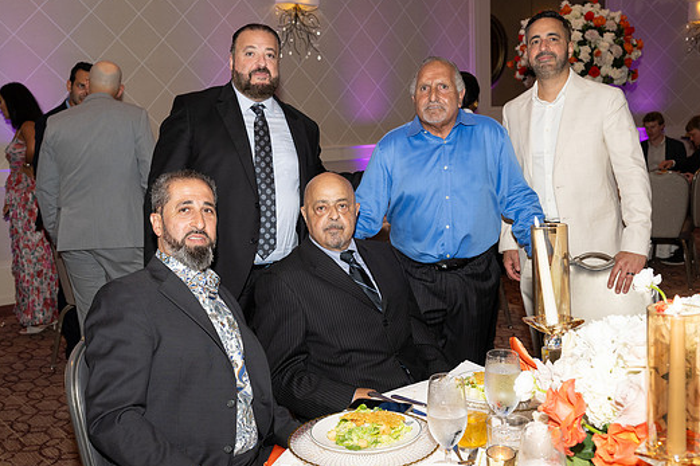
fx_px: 758
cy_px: 220
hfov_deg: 49.6
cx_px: 352
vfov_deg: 34.2
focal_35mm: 39
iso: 800
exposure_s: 1/100
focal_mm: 35
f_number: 5.6
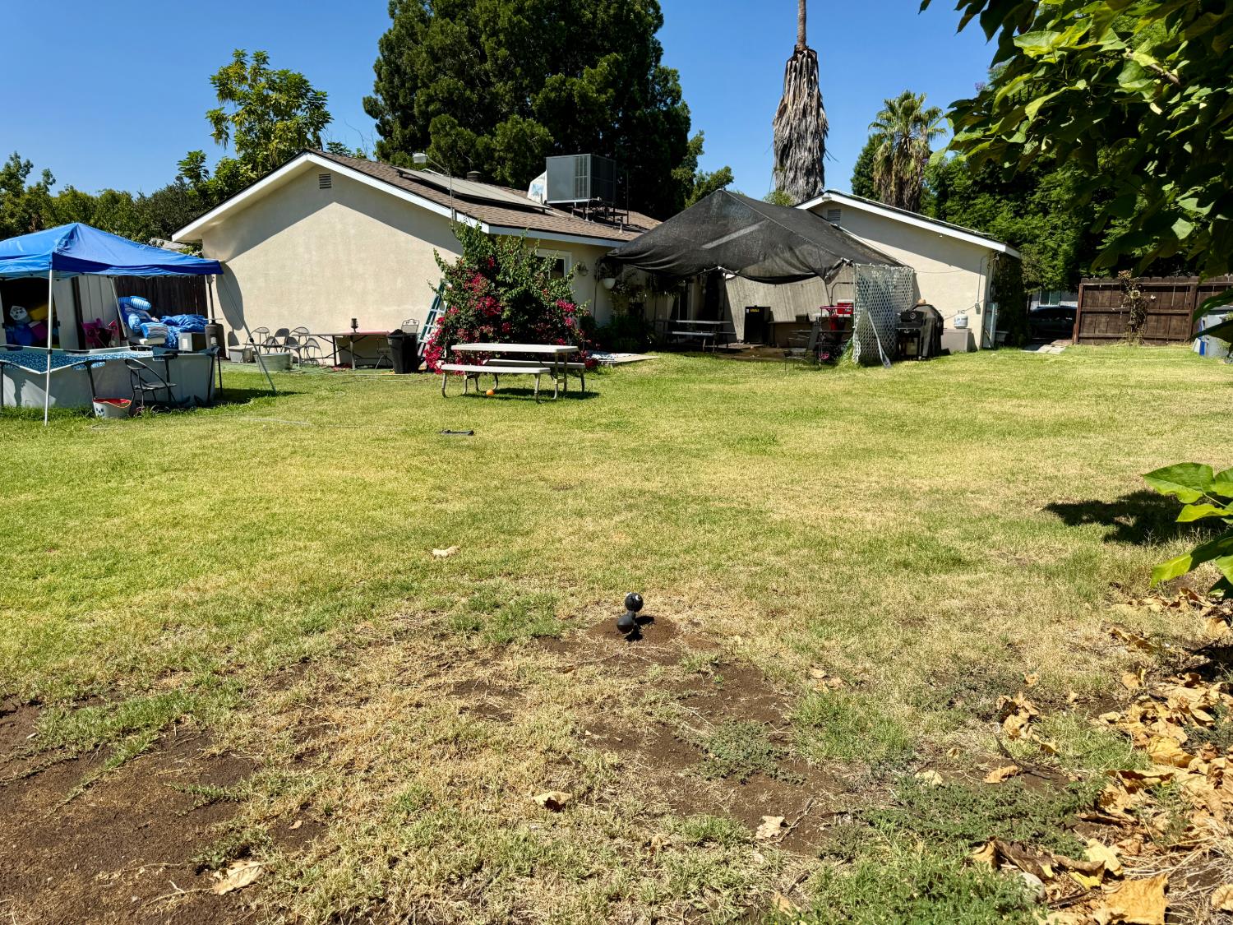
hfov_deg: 71.6
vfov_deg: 56.8
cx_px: 616
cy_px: 462
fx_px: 855
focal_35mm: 24
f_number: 1.78
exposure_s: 1/5714
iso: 80
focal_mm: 6.76
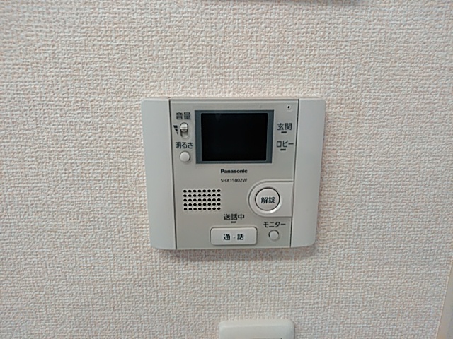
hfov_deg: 65.3
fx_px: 353
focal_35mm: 27
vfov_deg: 51.4
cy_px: 170
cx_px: 226
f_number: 2.2
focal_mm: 3.46
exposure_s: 1/33.3
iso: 294
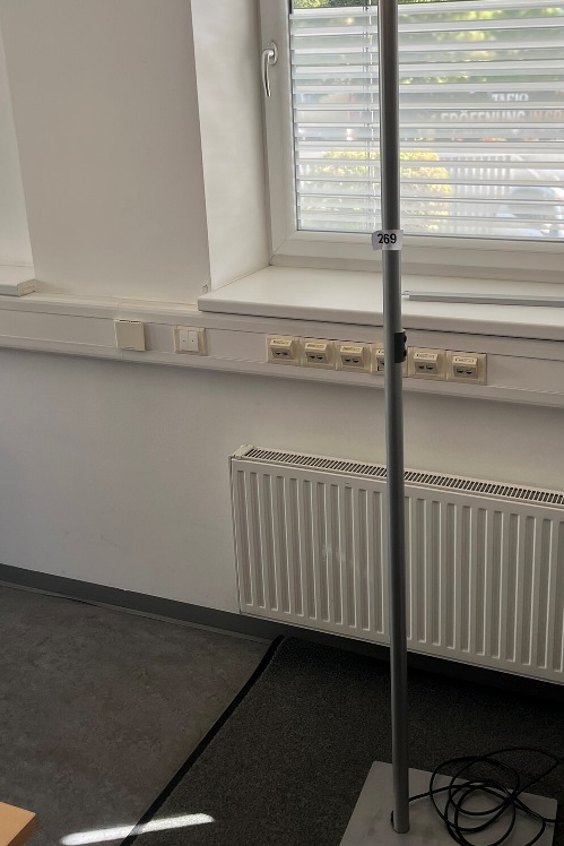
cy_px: 344
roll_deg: +1.3
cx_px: 385
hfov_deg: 35.5
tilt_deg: -15.7
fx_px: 869
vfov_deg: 51.6
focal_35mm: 37
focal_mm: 5.1
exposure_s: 1/122
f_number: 1.6
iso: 40
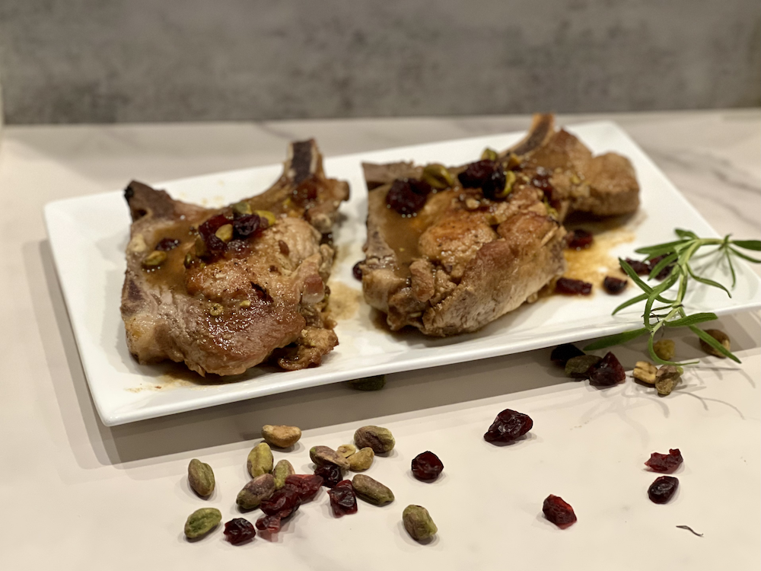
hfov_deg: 25.3
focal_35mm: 77
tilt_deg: -30.7
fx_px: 1693
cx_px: 380
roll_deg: +0.2
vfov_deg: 19.1
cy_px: 286
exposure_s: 1/40
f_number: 2.8
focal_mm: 9
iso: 320
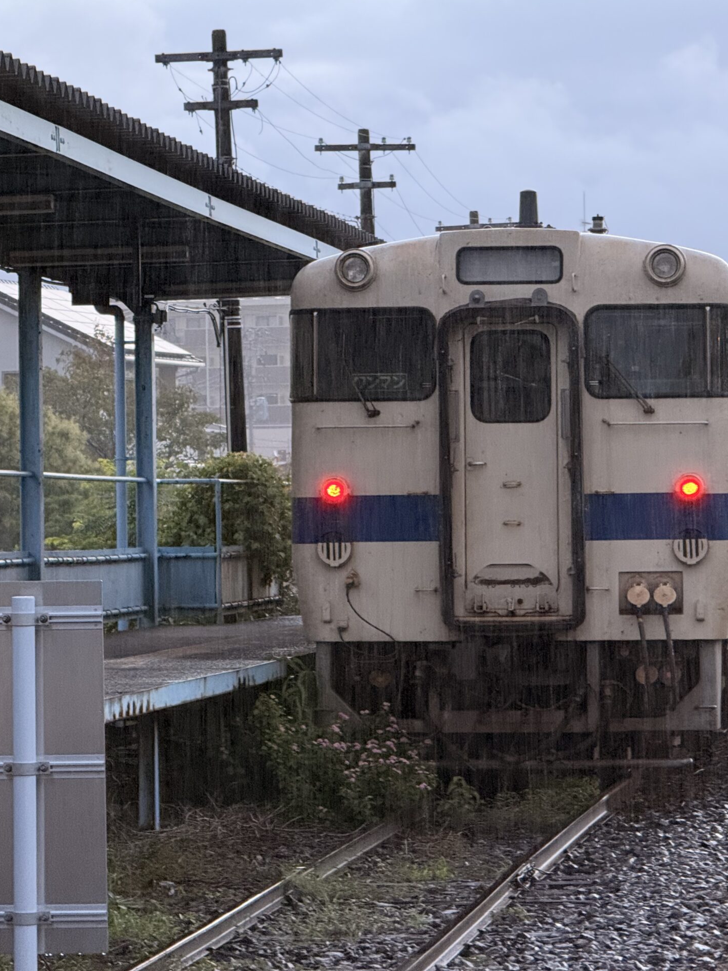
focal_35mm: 161
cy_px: 483
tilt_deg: +0.5
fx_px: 4515
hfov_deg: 9.2
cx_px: 532
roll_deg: +0.7
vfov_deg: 12.3
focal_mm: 15.66
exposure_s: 1/60
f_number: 2.8
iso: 320
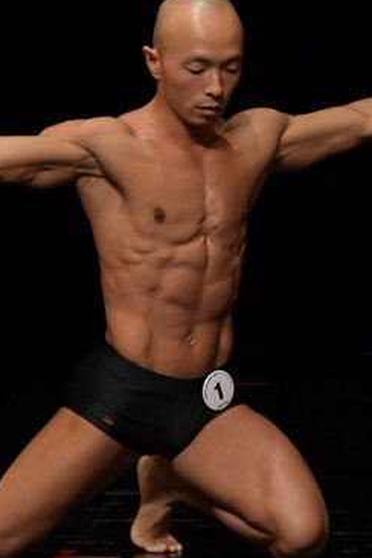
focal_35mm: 953
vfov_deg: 2.2
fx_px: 14770
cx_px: 98
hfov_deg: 1.4
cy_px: 238
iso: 3200
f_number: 5.6
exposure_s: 1/400
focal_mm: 300
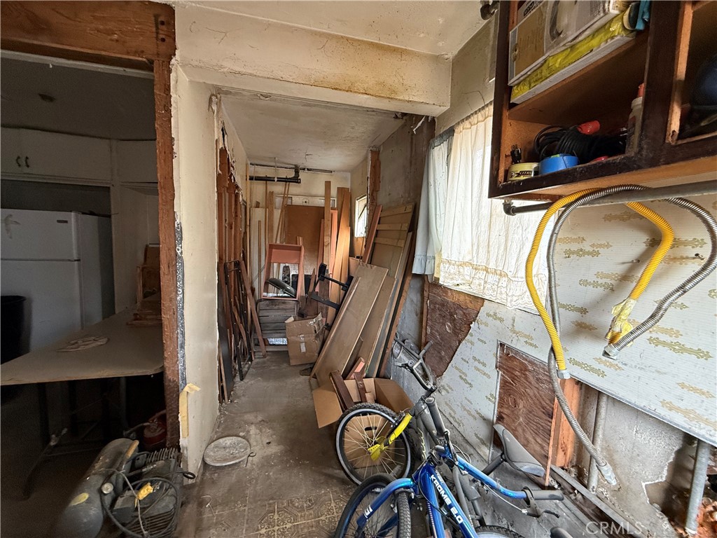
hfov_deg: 102.1
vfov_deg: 85.7
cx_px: 358
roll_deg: -1.9
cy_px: 269
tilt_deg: -5.8
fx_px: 290
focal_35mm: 14
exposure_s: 1/67
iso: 320
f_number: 2.2
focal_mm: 2.22
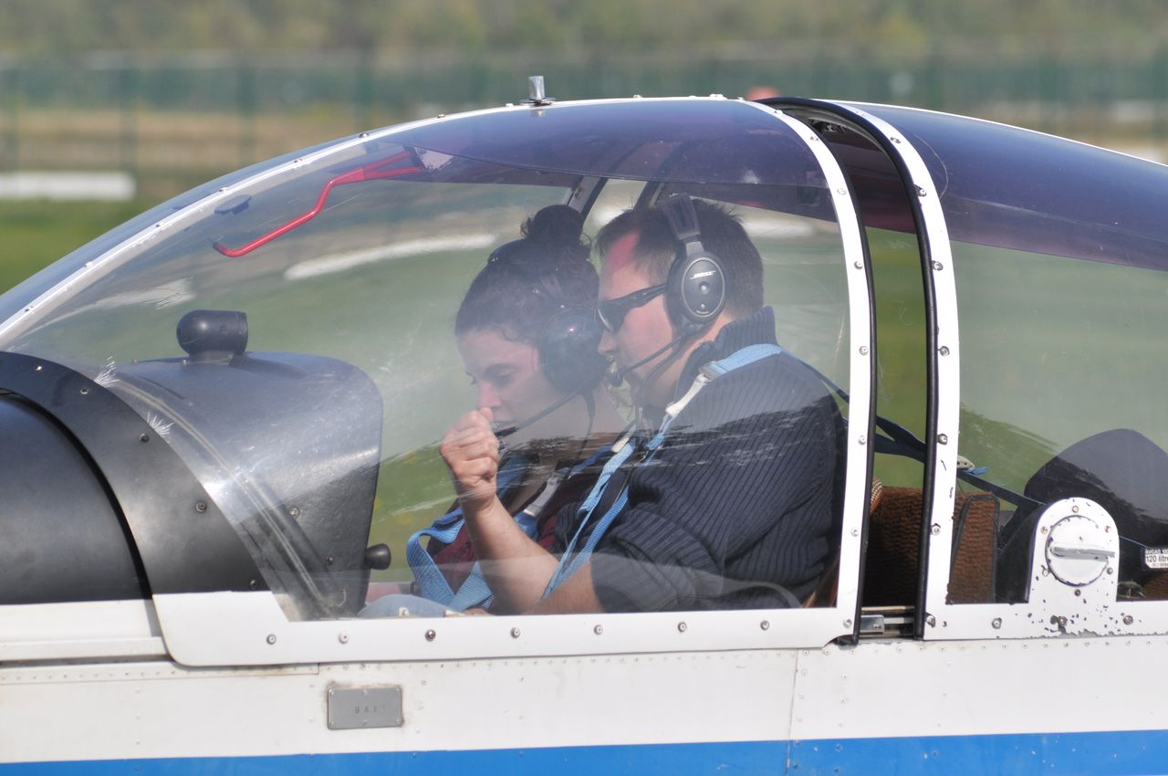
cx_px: 584
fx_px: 14581
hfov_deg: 4.6
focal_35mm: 450
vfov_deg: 3.0
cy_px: 388
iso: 200
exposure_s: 1/640
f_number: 10
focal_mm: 300
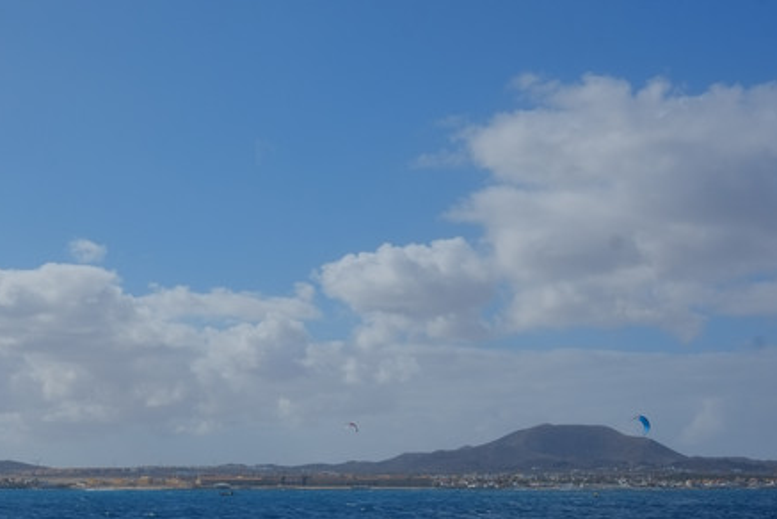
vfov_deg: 22.5
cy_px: 360
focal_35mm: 60
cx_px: 276
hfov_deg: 33.2
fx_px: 1296
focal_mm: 27
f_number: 14
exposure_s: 1/350
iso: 200
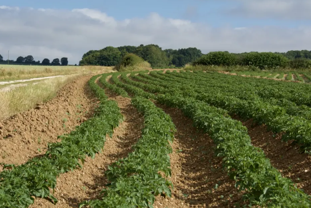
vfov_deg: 13.8
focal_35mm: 99
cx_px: 151
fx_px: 855
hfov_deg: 20.6
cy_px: 109
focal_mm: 60
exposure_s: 1/320
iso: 100
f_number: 13
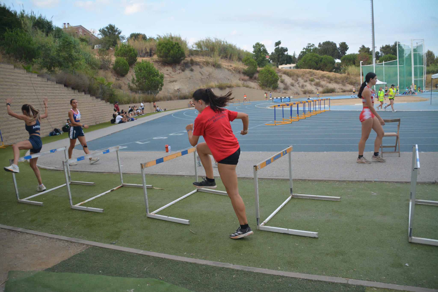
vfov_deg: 47.9
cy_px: 146
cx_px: 219
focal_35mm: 27
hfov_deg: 67.4
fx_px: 328
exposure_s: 1/1000
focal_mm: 18
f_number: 4
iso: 560
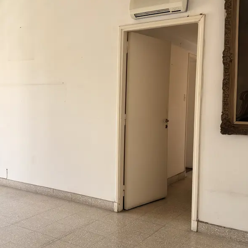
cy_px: 122
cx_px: 84
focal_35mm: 42
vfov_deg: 40.0
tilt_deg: -3.0
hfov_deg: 39.6
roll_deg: -0.6
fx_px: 340
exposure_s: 1/243
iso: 100
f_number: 1.78
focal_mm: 6.76
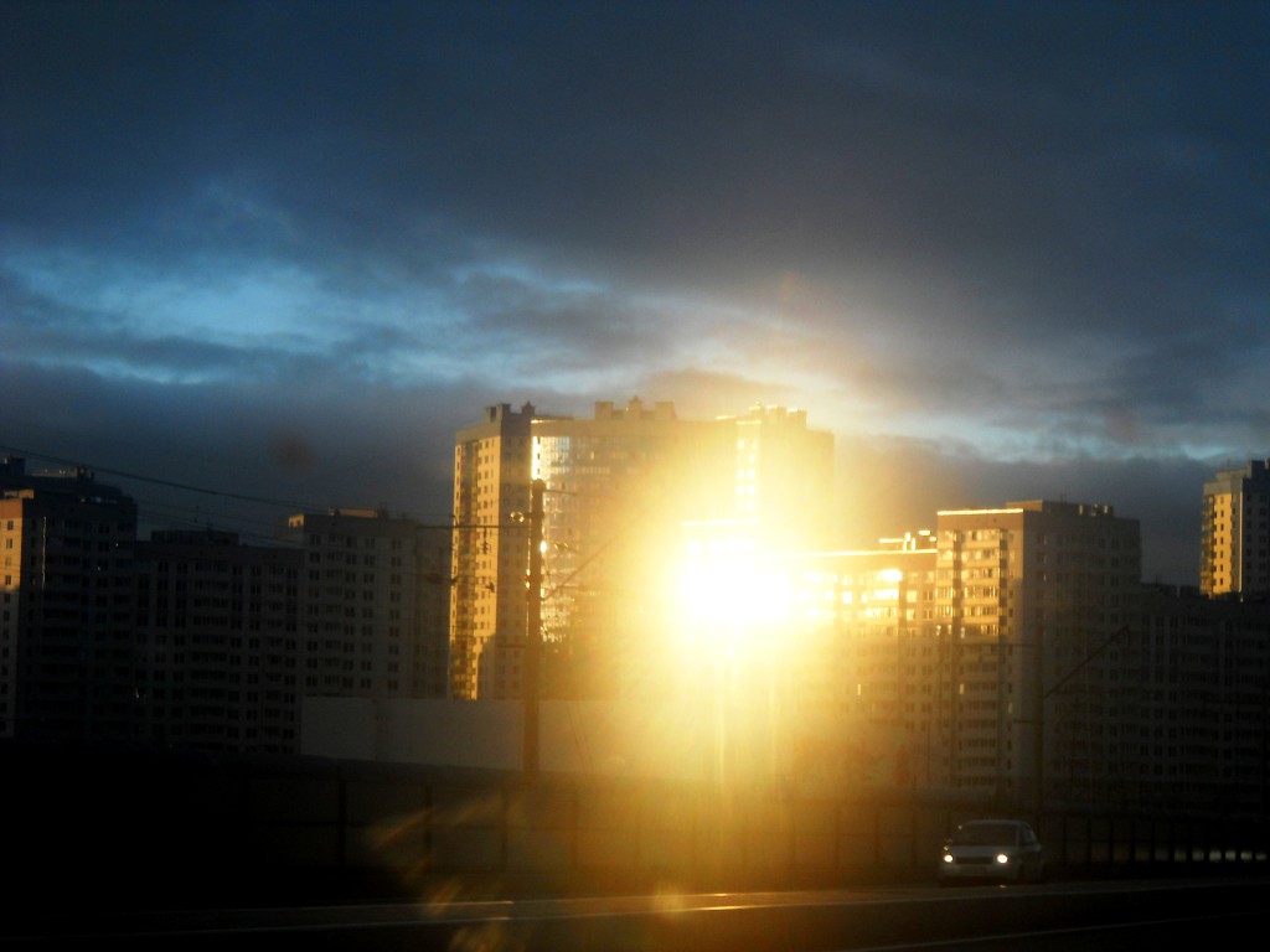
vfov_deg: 14.0
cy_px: 476
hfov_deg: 18.5
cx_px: 635
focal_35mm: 106
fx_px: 3889
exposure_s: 1/200
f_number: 5.3
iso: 80
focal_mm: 17.48
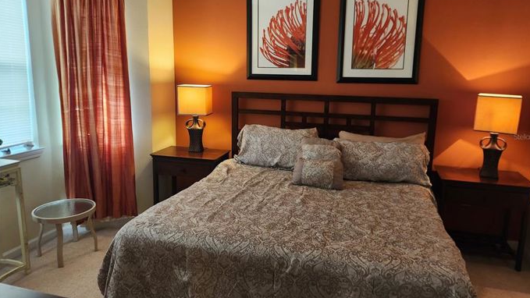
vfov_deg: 44.4
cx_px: 271
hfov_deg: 71.9
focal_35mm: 26
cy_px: 137
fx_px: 365
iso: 500
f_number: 1.8
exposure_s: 1/120
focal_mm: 5.4
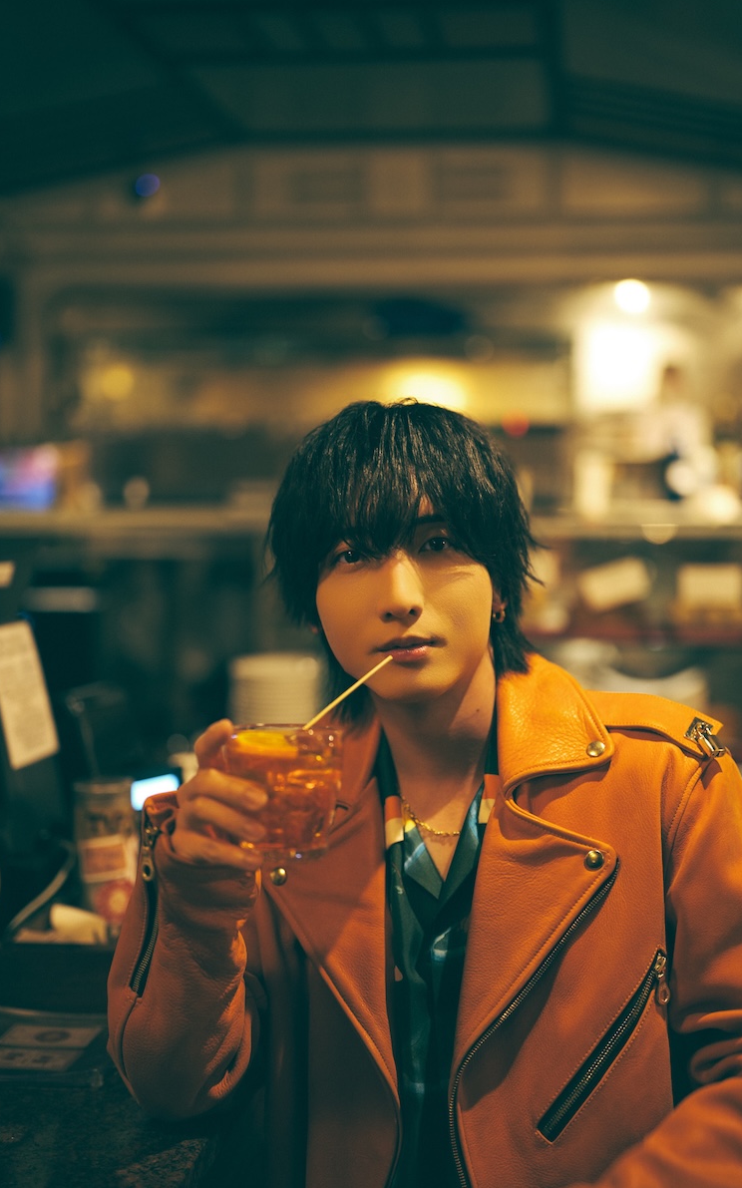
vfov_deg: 42.7
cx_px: 394
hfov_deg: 27.4
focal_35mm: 47
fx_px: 1521
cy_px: 592
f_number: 1.7
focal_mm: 55
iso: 2000
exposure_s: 1/125
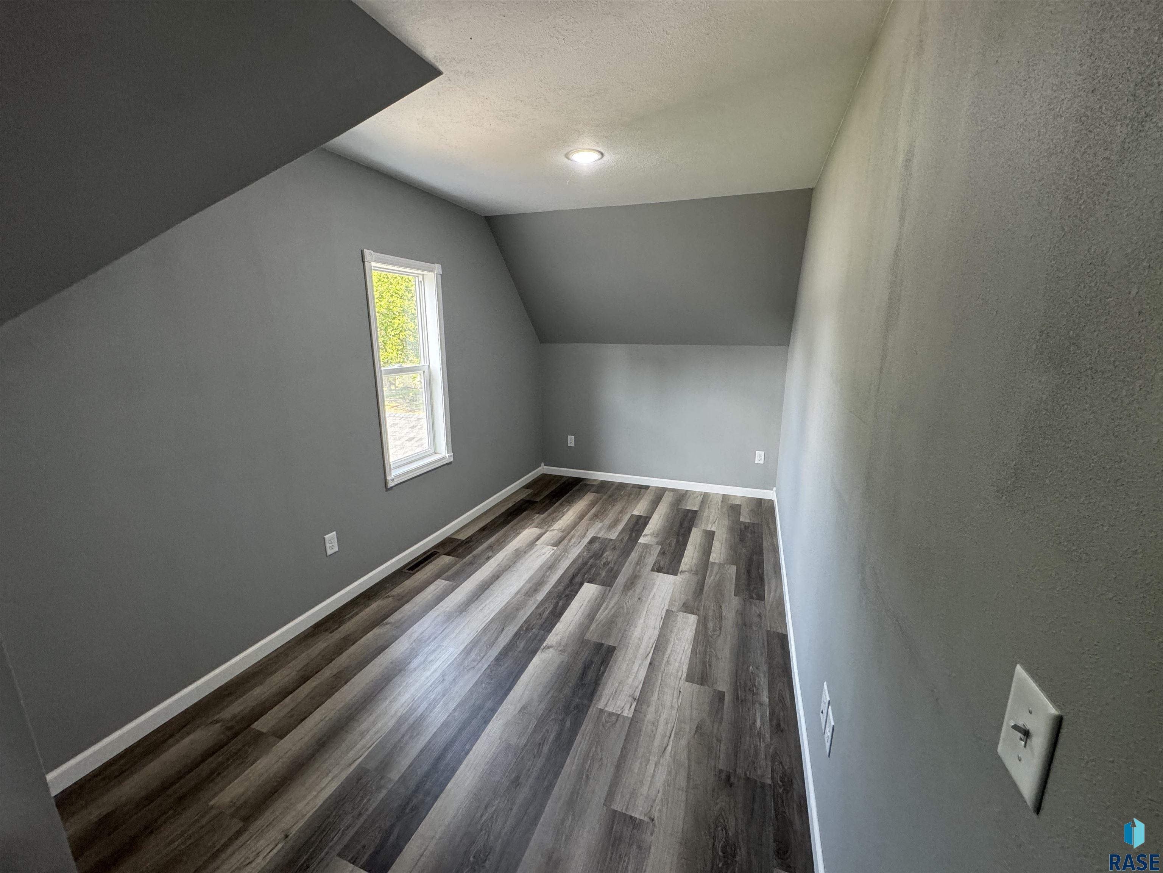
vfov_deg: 85.7
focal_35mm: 14
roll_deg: +0.1
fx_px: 470
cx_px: 582
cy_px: 436
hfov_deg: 102.1
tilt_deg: -13.5
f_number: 2.2
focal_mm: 2.22
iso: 320
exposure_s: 1/120
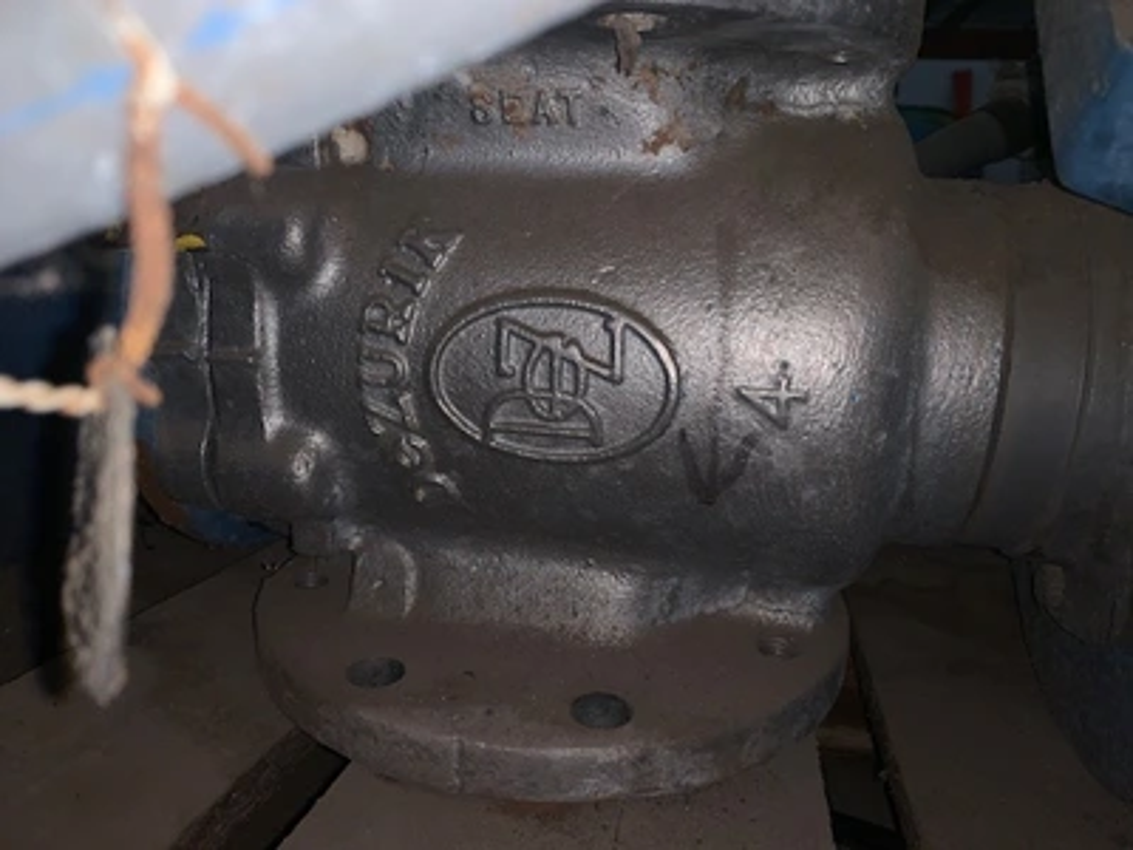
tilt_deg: -9.2
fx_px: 851
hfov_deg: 67.3
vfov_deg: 53.1
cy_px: 425
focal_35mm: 26
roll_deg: -4.2
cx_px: 566
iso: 25
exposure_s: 1/62
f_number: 1.8
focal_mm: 4.25
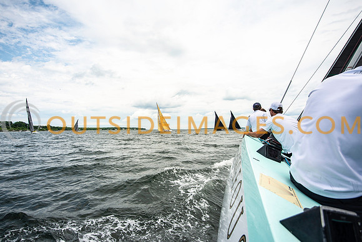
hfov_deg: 91.7
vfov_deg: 69.2
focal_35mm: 17
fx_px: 175
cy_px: 119
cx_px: 164
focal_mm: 15
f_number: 5.6
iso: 250
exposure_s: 1/1600
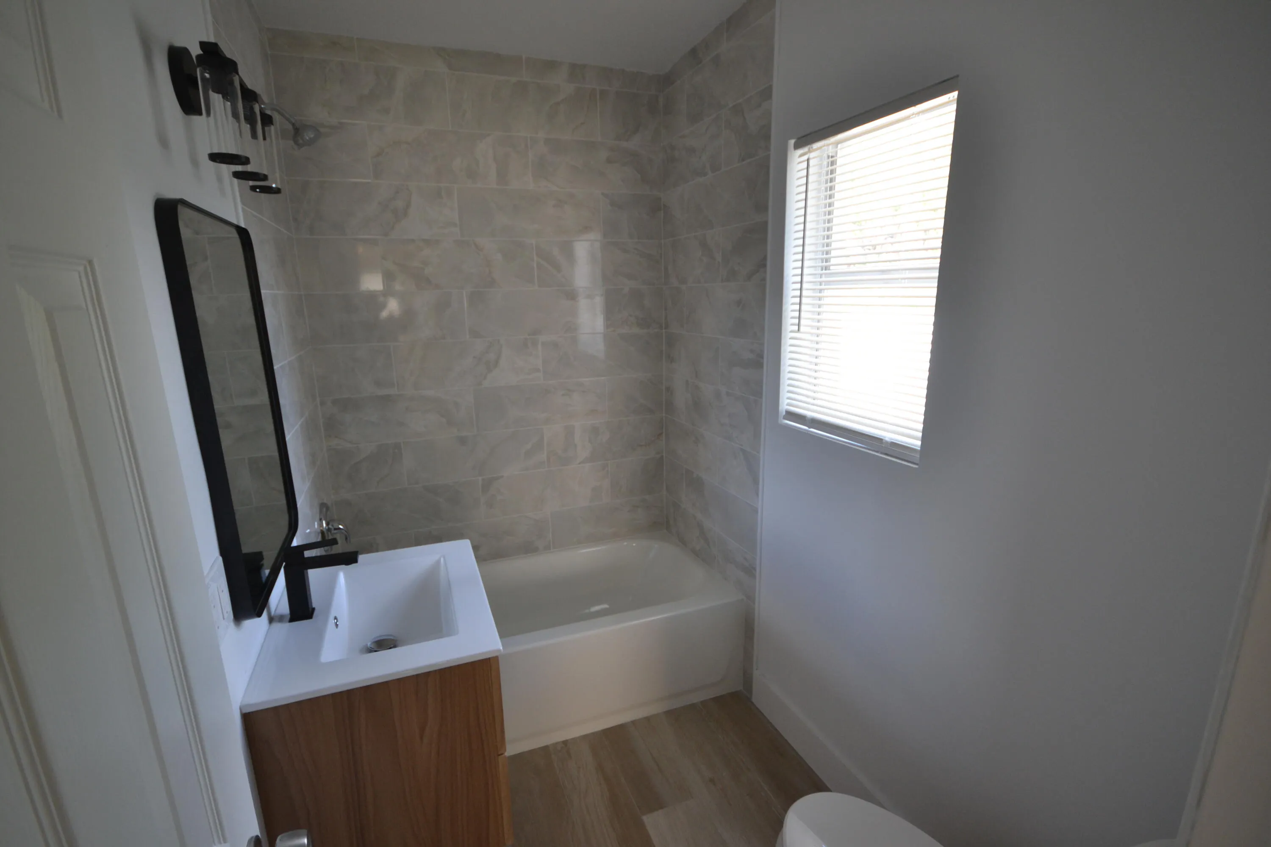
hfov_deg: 95.0
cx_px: 636
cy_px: 424
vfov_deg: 72.1
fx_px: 582
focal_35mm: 16
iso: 400
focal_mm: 11
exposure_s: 1/100
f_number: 5
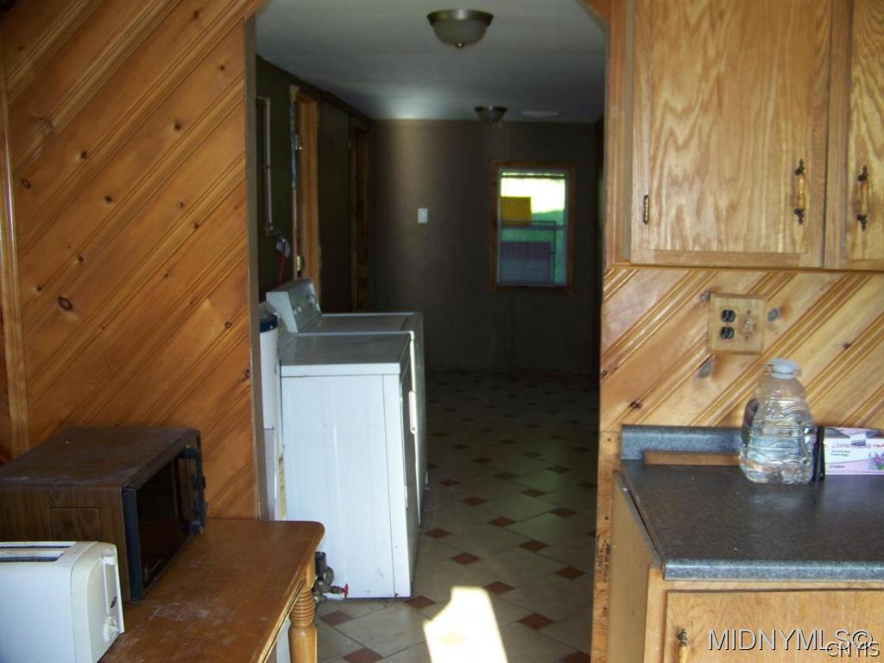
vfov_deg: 39.7
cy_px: 332
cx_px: 442
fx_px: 919
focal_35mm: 36
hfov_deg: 51.4
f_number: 2.8
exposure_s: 1/50
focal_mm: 5.85
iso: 64
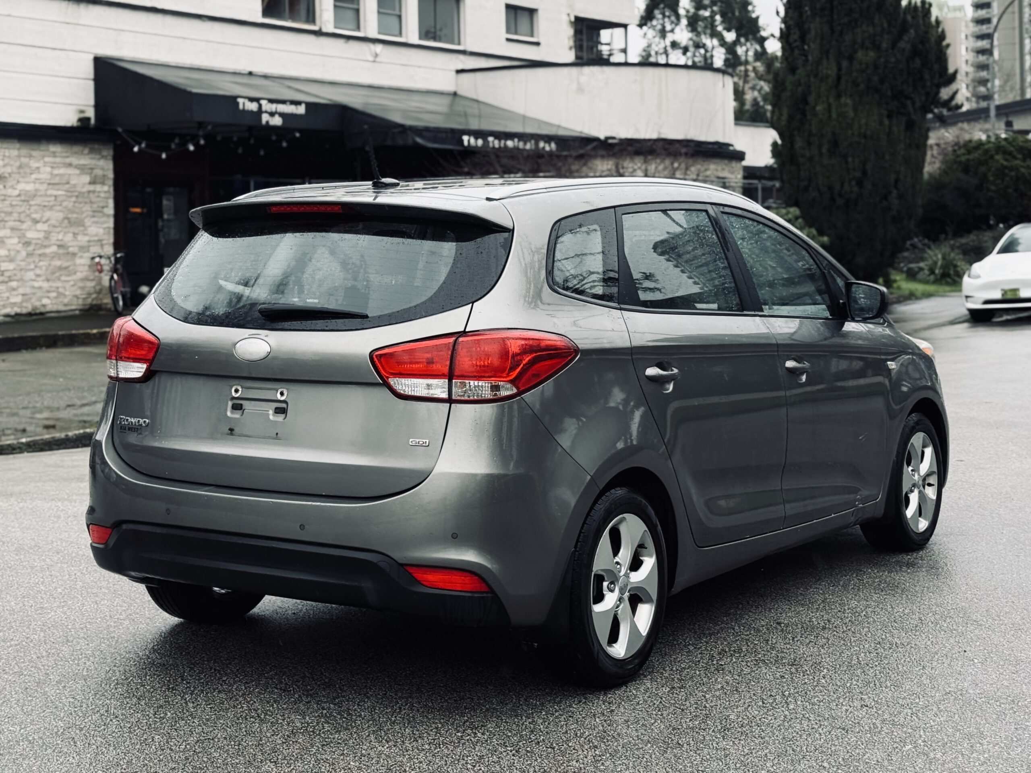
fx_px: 1430
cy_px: 386
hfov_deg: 39.7
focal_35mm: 48
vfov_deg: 30.3
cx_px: 516
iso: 80
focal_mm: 6.76
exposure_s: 1/523
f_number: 1.78
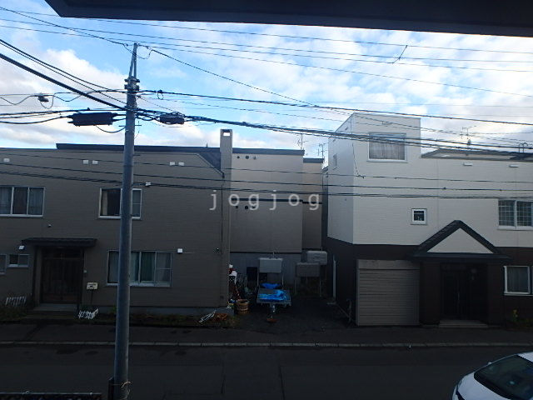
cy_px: 200
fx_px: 323
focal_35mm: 21
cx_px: 266
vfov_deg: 63.4
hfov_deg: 79.0
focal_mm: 3.7
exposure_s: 1/320
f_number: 3.5
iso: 125
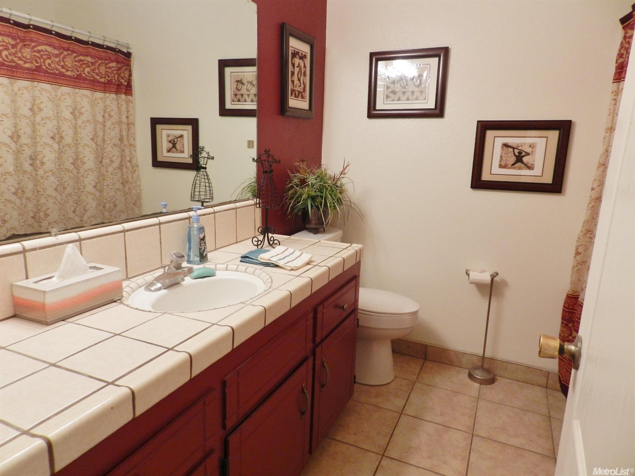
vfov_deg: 58.9
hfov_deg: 73.9
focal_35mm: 23
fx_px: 422
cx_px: 318
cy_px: 238
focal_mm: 4
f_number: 3.4
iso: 250
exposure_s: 1/30
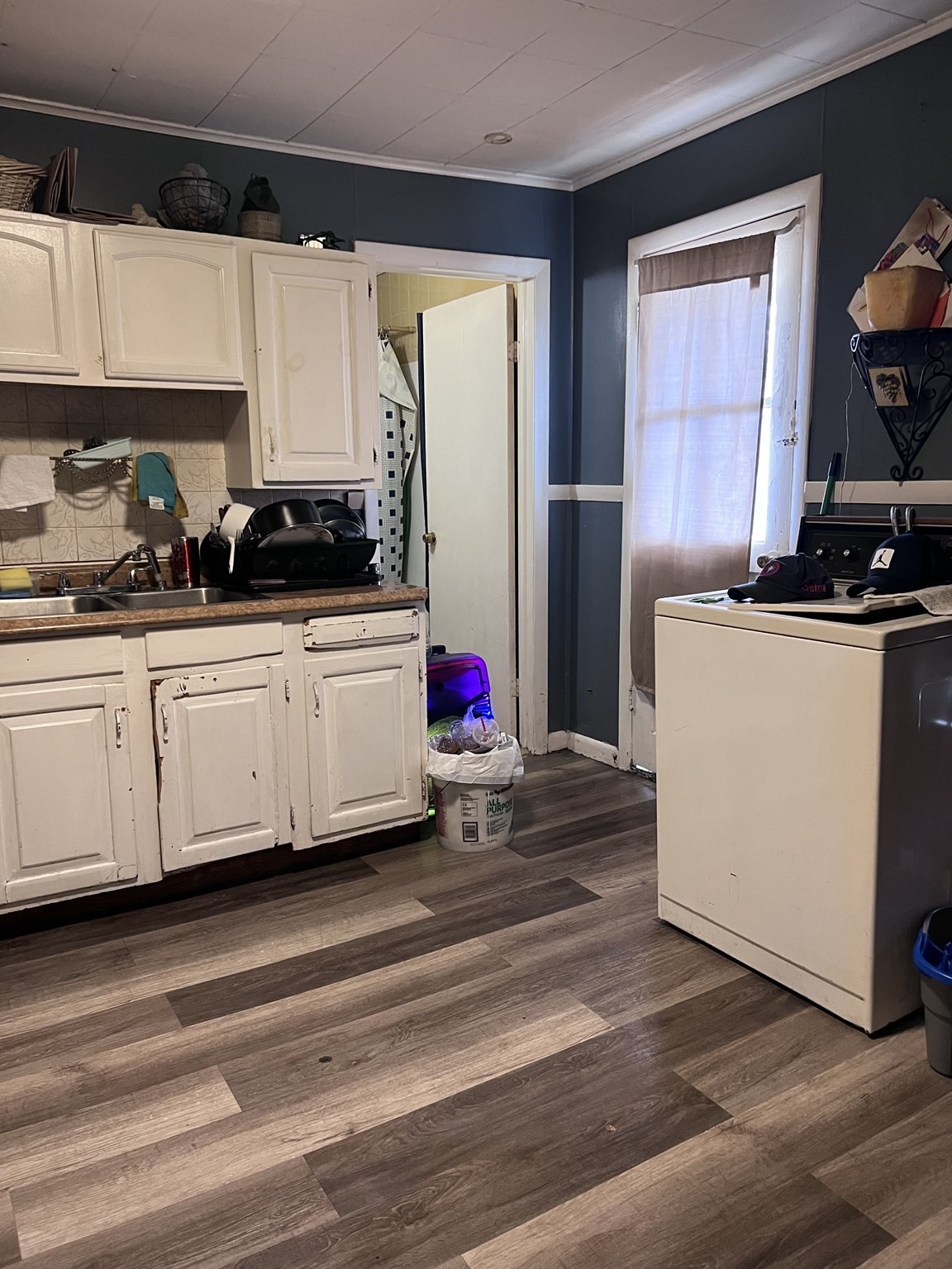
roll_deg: +1.0
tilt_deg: -9.0
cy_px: 634
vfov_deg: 67.3
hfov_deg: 53.1
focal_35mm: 26
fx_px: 953
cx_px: 476
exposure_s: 1/60
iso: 320
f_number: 1.5
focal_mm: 5.7
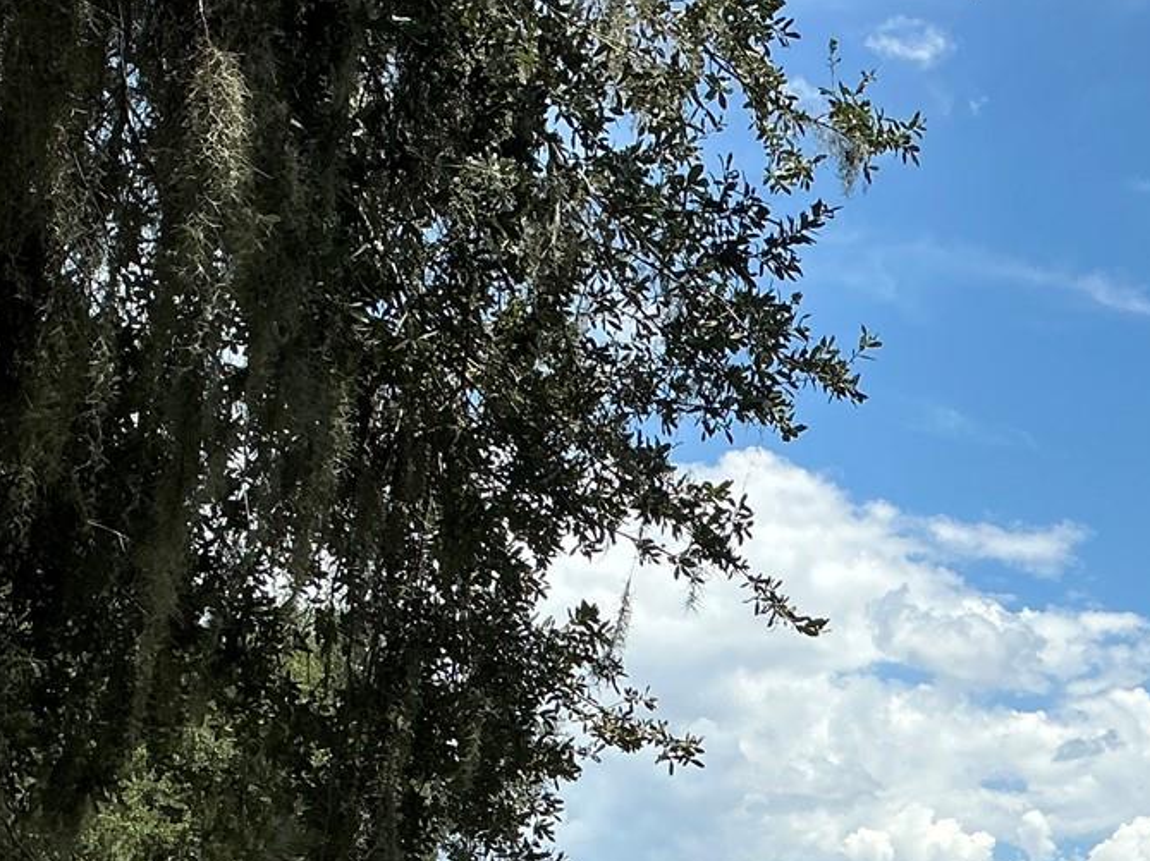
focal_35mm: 67
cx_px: 1174
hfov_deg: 27.2
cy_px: 940
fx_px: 2225
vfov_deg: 20.9
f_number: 1.8
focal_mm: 3
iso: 25
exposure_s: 1/2320
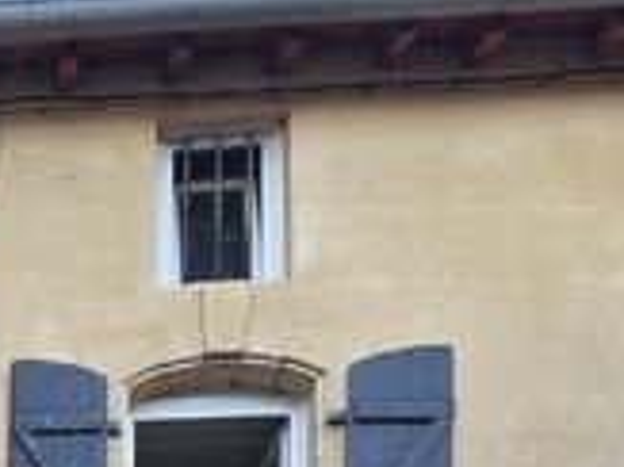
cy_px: 961
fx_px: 1153
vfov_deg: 16.6
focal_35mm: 64
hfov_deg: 25.3
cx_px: -230
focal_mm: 2.2
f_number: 2.2
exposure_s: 1/107
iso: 50
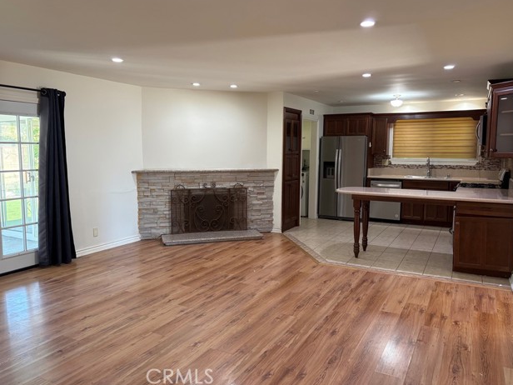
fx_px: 400
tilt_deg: -5.4
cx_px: 253
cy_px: 188
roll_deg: +0.2
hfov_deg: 65.3
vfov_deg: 51.4
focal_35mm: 27
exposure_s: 1/60
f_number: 1.6
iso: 125
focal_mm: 5.96
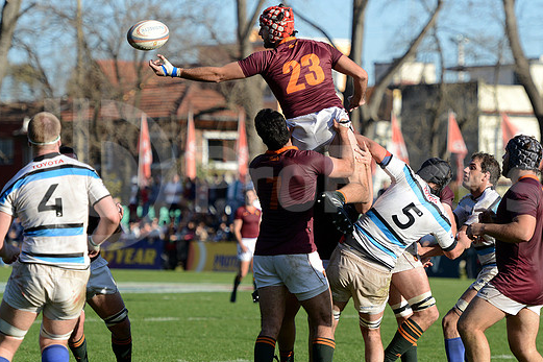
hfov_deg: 10.0
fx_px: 3106
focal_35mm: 206
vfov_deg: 6.7
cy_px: 177
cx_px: 279
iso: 500
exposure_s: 1/1600
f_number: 4
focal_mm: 185
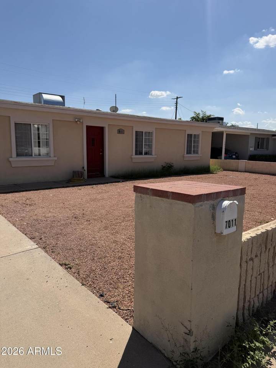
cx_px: 138
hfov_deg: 56.8
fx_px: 255
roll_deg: -0.5
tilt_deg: -8.3
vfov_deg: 71.6
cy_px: 184
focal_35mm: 24
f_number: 1.78
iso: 80
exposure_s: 1/7353
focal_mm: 6.76
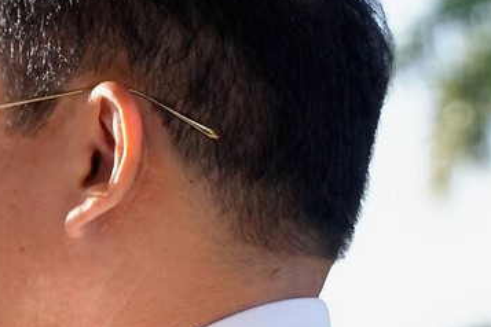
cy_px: 128
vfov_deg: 6.1
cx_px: -459
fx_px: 3055
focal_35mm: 224
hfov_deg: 8.7
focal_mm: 39
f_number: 3.2
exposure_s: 1/4000
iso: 1000
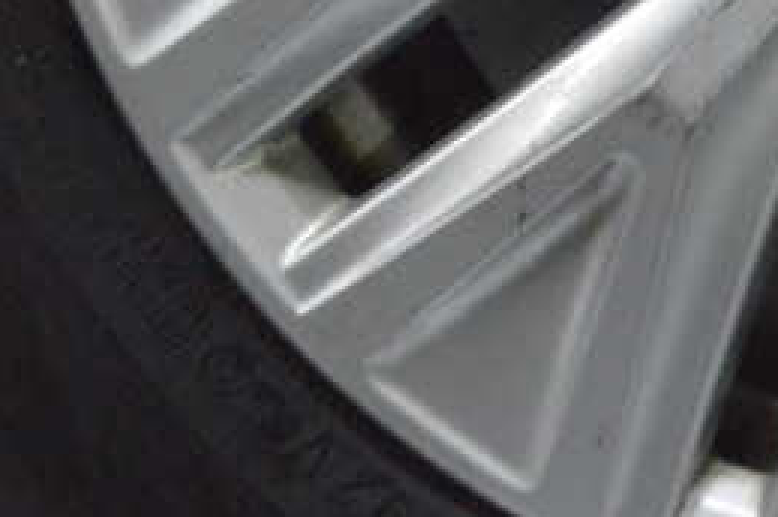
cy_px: 227
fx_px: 3043
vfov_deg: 9.7
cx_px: 958
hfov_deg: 14.1
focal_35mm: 141
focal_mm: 38
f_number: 20
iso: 6400
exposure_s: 1/20
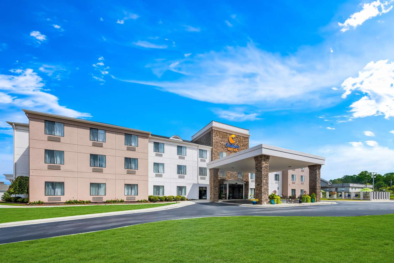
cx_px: 197
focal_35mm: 14
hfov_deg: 104.3
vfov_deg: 81.2
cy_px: 132
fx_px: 153
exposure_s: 1/80
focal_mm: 14
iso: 64
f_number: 8
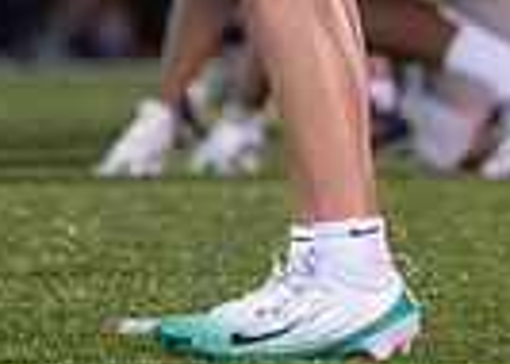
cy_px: -361
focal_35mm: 1023
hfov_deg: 2.0
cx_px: 320
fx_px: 14818
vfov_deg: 1.4
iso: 2500
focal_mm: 185
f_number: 2.8
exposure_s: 1/1000
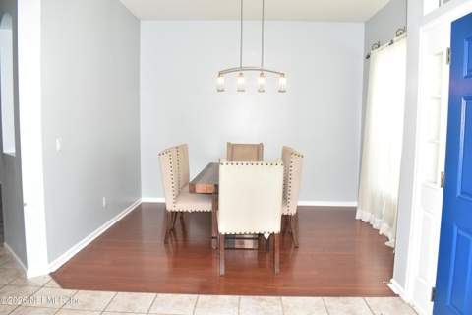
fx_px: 354
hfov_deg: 67.4
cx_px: 236
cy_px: 158
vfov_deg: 47.9
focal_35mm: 27
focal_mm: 18
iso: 1000
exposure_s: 1/60
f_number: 6.3
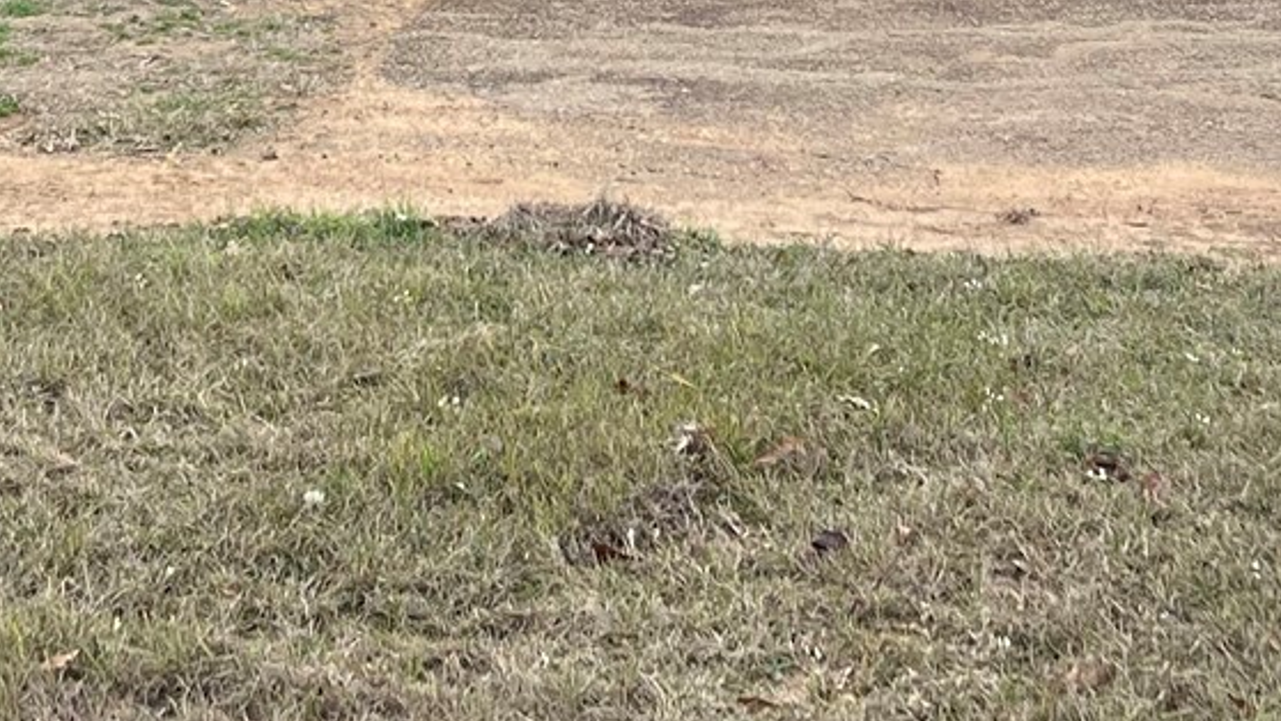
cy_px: -409
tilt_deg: -4.4
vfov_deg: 11.1
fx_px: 3533
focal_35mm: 104
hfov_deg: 20.5
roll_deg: +0.1
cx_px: 422
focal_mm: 5.7
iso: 50
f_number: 1.5
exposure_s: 1/1779
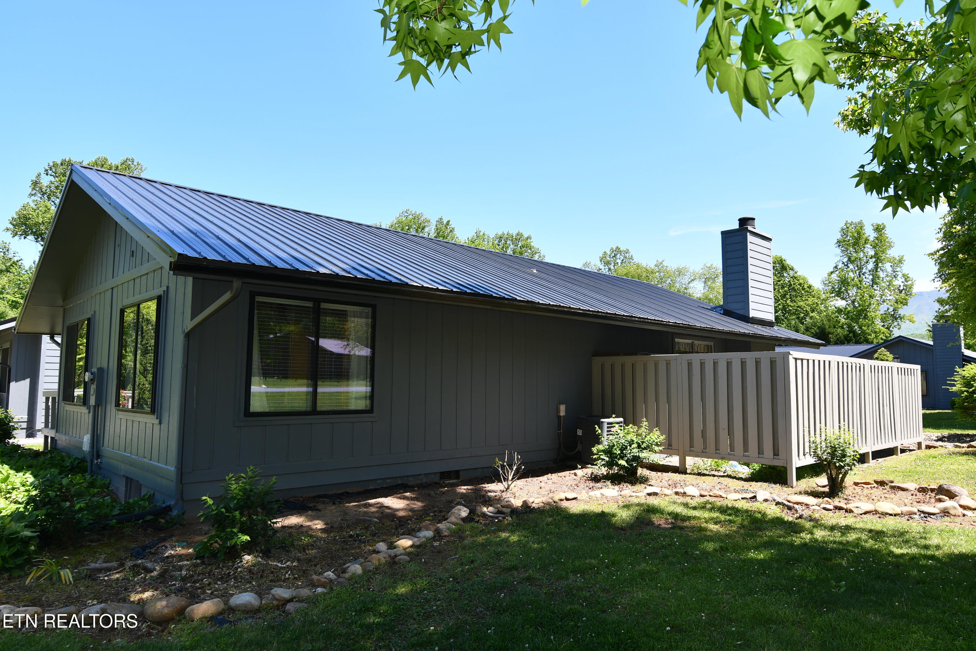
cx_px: 488
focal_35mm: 22
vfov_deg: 57.2
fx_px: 596
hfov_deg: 78.6
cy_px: 326
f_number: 5.6
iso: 100
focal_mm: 15
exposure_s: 1/250
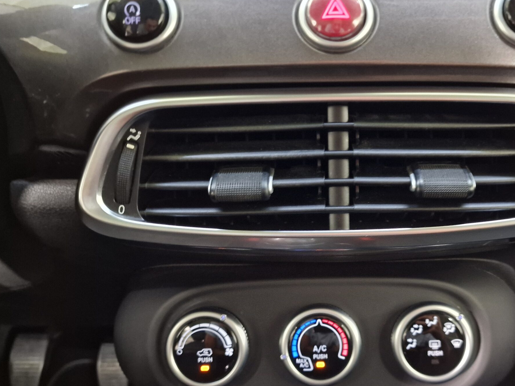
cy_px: 241
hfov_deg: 54.8
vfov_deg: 42.6
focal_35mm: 33
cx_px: 320
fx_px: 491
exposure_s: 1/10
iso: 500
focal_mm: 6.4
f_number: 1.8
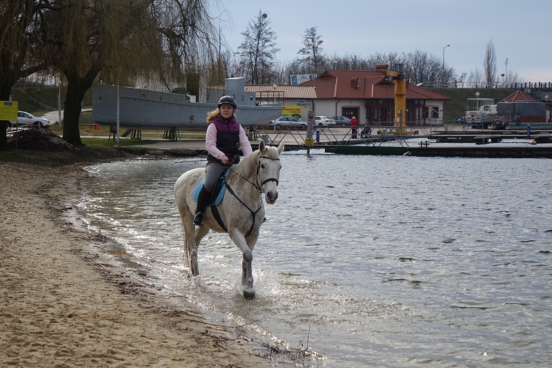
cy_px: 184
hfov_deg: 23.1
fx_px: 1349
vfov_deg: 15.5
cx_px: 276
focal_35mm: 88
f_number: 4.5
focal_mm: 32.29
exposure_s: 1/800
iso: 125
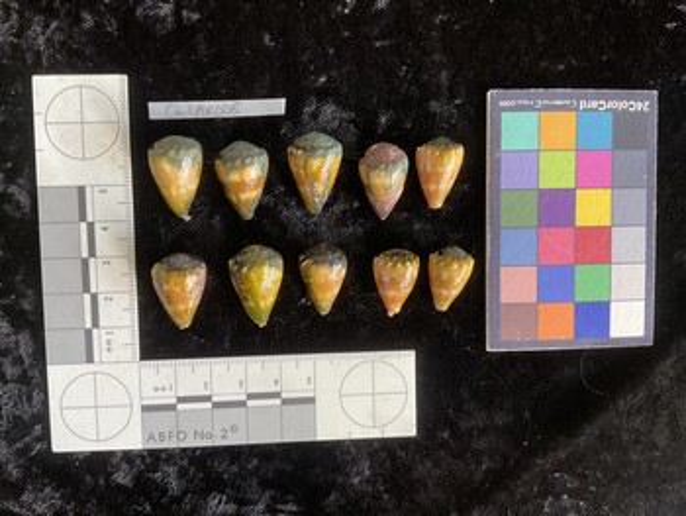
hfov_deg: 61.6
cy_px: 258
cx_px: 343
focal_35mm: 29
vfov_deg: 48.3
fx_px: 575
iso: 50
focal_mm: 3
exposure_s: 1/60
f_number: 1.8
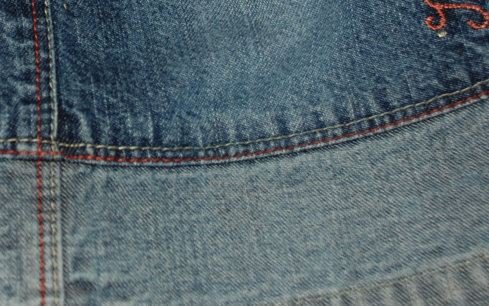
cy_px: -8
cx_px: 78
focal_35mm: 110
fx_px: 1466
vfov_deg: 11.8
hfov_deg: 18.7
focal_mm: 26
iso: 200
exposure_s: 1/60
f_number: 4
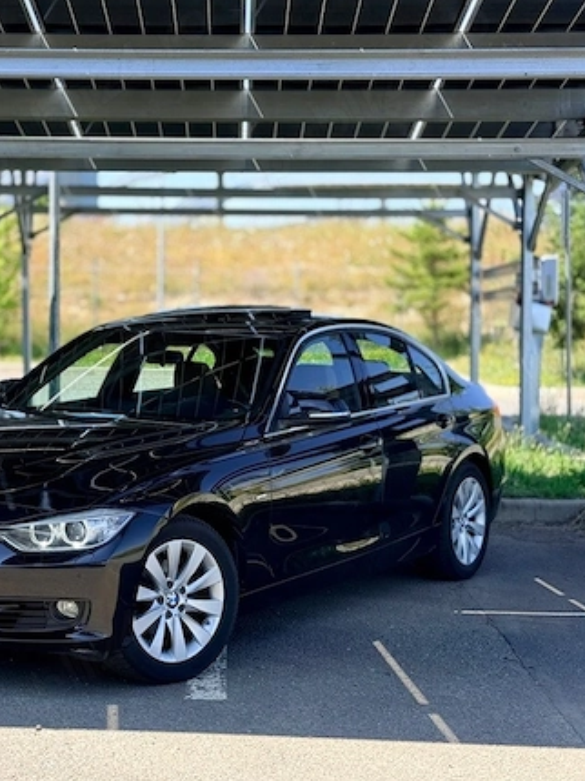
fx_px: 1511
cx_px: 164
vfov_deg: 29.0
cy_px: 387
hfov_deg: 21.8
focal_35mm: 67
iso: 80
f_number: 1.78
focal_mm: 6.76
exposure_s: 1/987
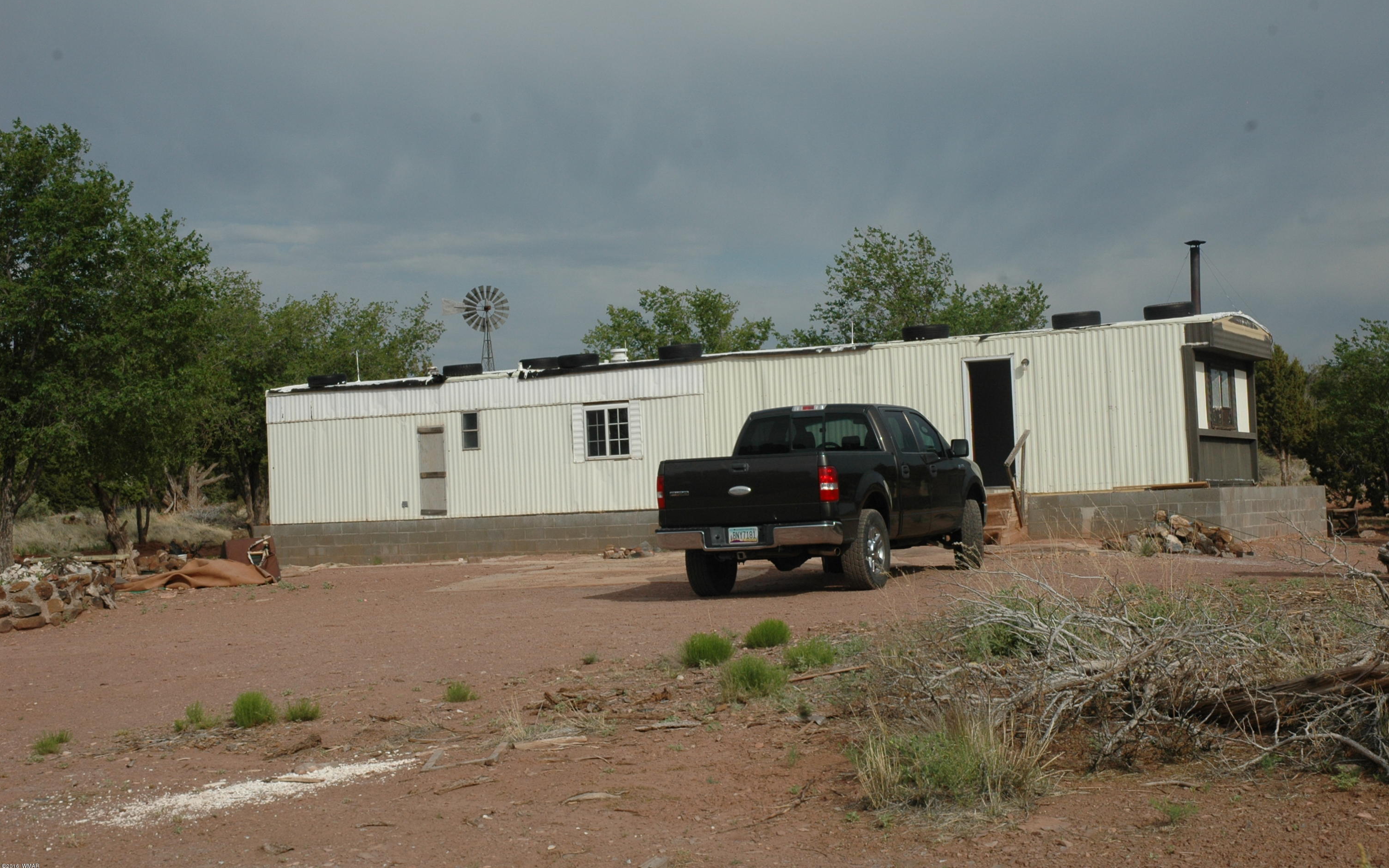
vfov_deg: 24.2
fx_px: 2026
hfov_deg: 37.9
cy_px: 433
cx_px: 694
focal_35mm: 54
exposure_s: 1/500
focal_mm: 35
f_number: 11
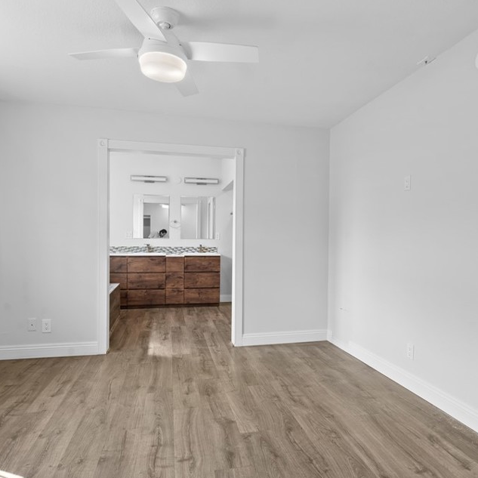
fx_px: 344
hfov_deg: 69.5
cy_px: 244
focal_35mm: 22
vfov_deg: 69.6
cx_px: 259
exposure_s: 1/5
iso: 250
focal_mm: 16
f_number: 9
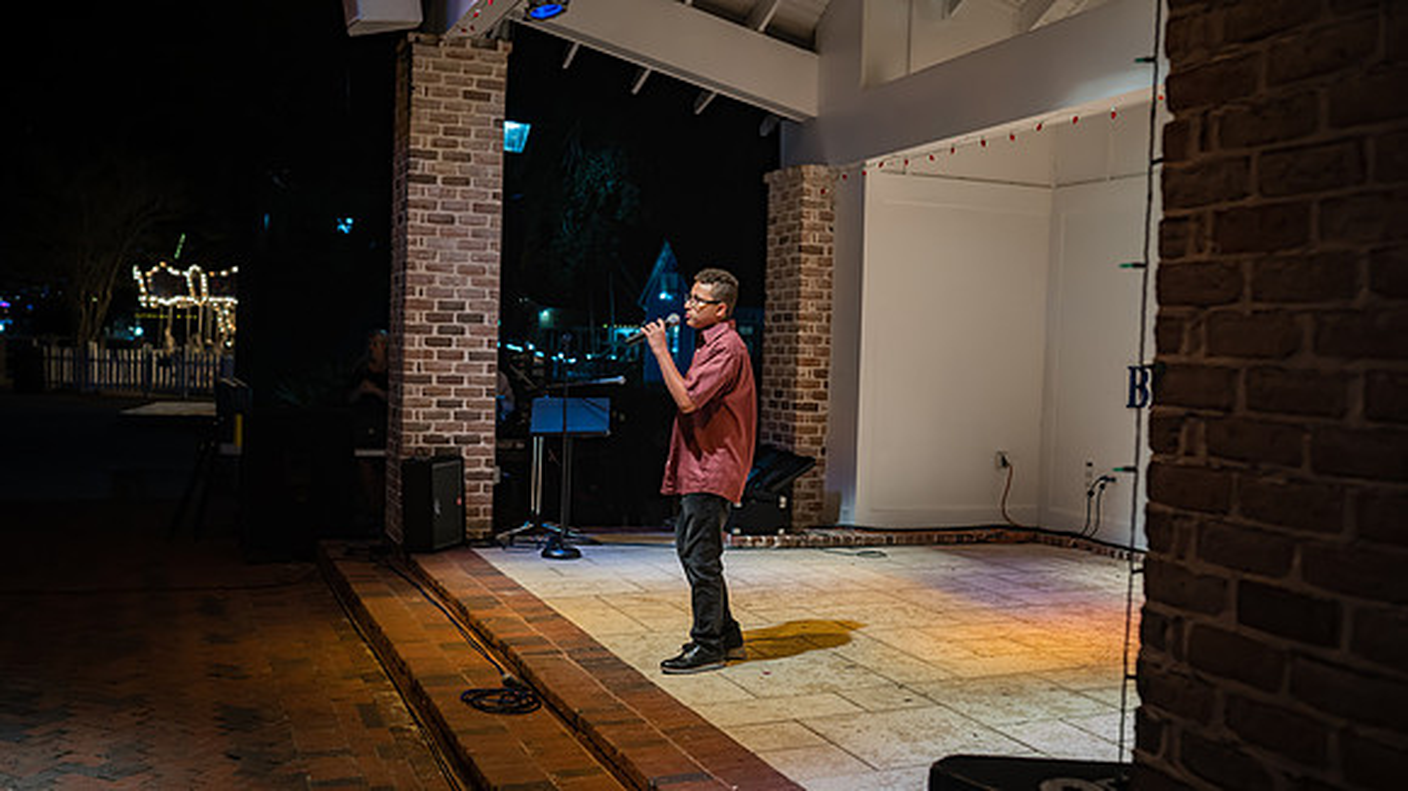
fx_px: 1368
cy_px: 396
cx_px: 704
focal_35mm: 37
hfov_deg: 54.4
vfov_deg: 32.3
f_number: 2.8
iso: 1000
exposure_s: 1/125
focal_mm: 35
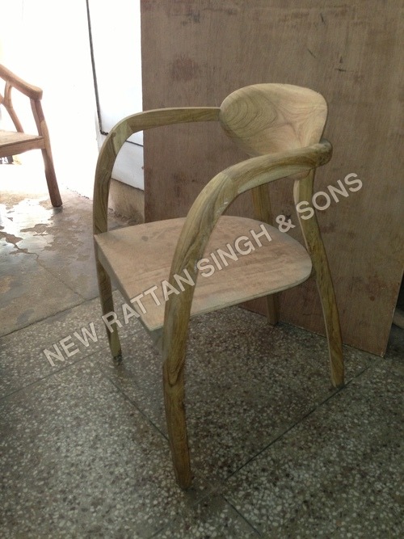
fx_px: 514
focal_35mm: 33
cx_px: 202
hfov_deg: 42.9
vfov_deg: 55.4
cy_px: 270
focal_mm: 4.13
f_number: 2.4
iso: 200
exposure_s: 1/20
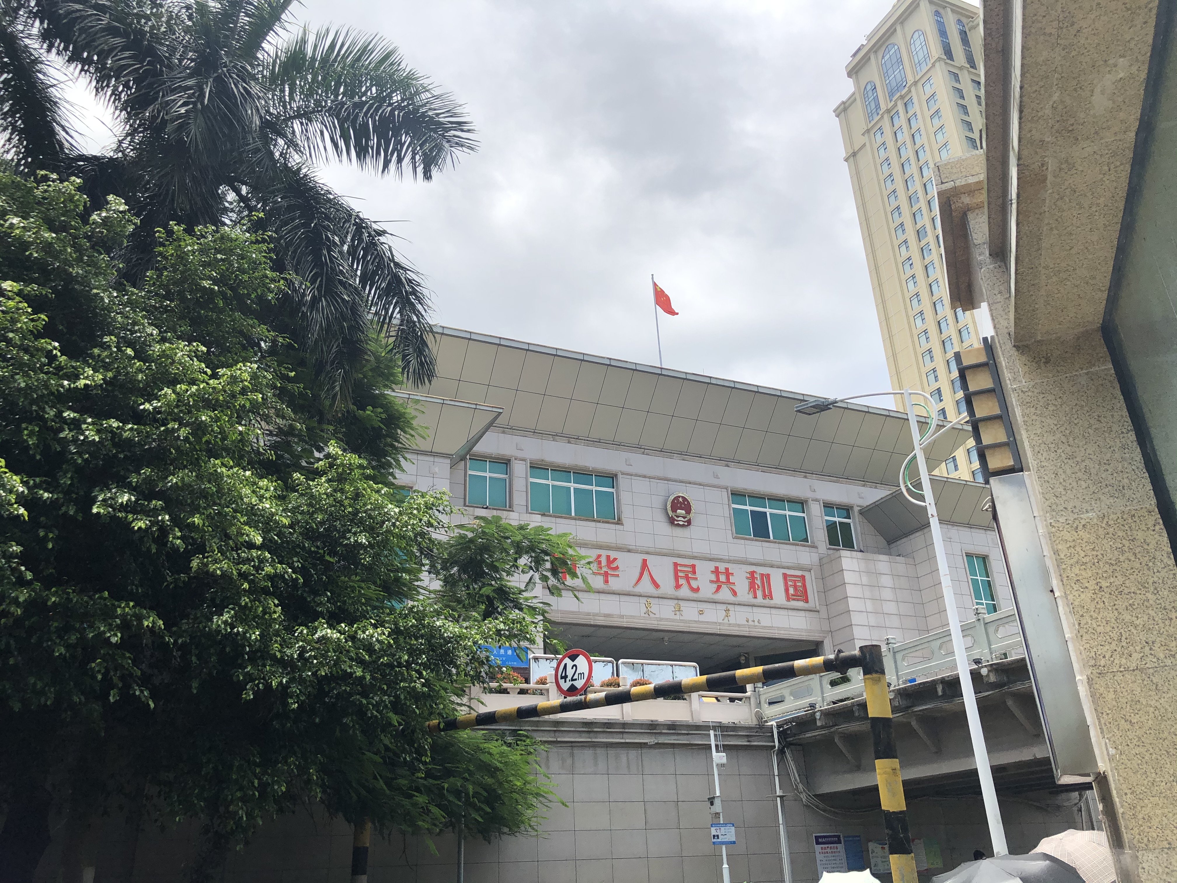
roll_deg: +1.7
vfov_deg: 49.7
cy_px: 442
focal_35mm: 28
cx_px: 588
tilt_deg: +25.3
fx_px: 952
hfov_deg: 63.4
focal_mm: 3.99
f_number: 1.8
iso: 20
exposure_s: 1/2404
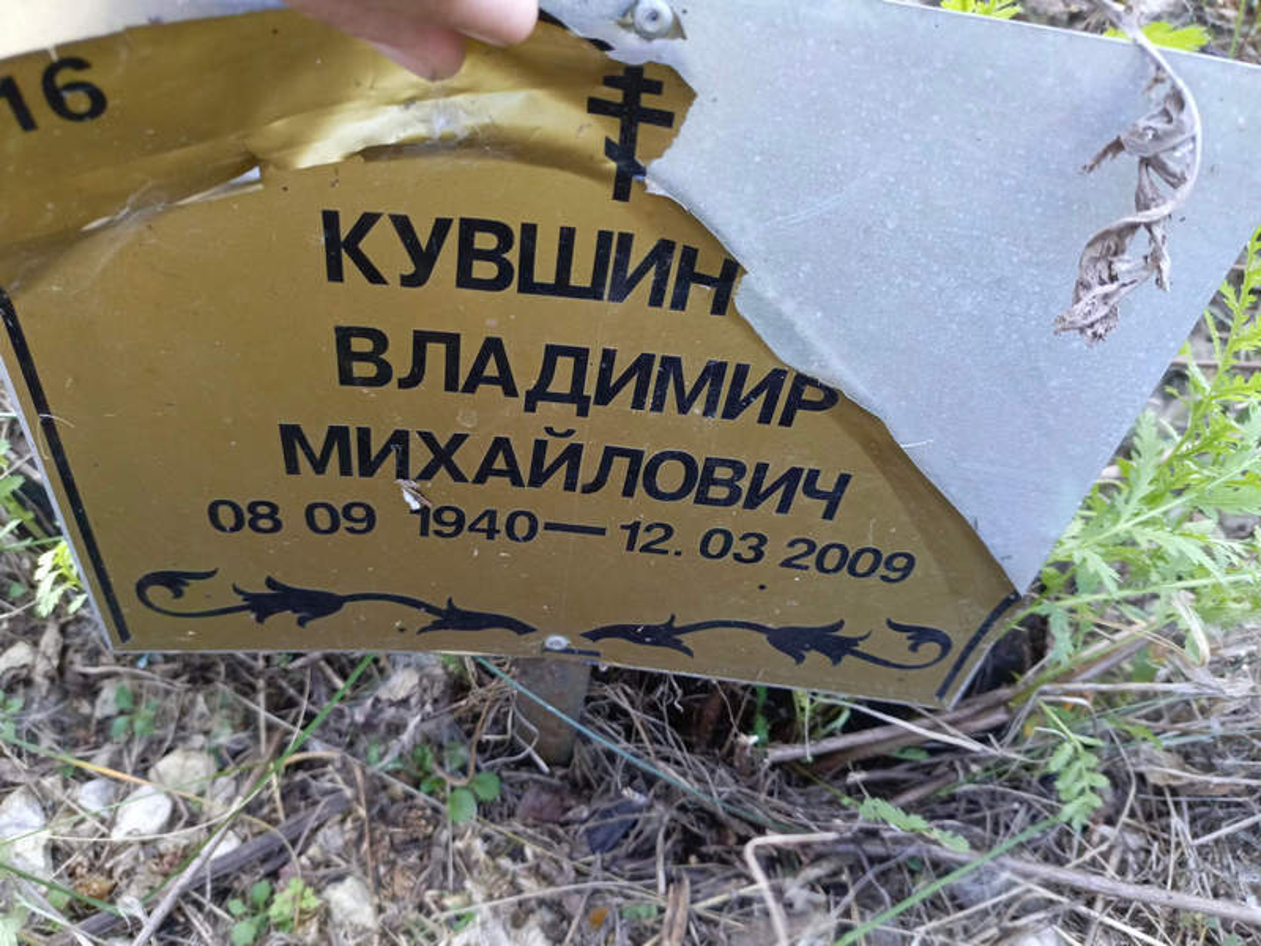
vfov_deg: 54.9
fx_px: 911
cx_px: 630
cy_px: 473
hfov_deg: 69.4
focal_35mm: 25
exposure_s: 1/50
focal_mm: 4.76
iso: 510
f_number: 1.69
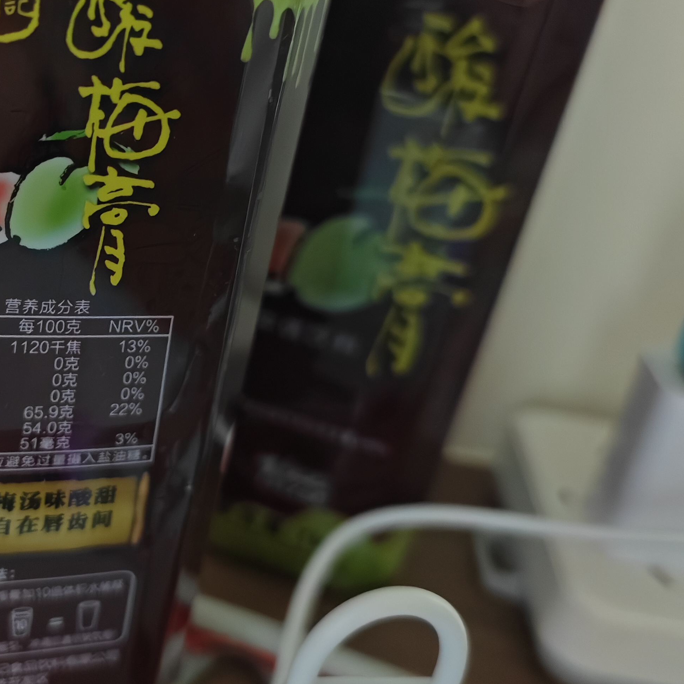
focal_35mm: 43
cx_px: 144
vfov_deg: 39.0
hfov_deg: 37.8
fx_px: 961
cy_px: 268
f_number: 1.68
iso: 12200
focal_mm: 6.45
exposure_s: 1/100
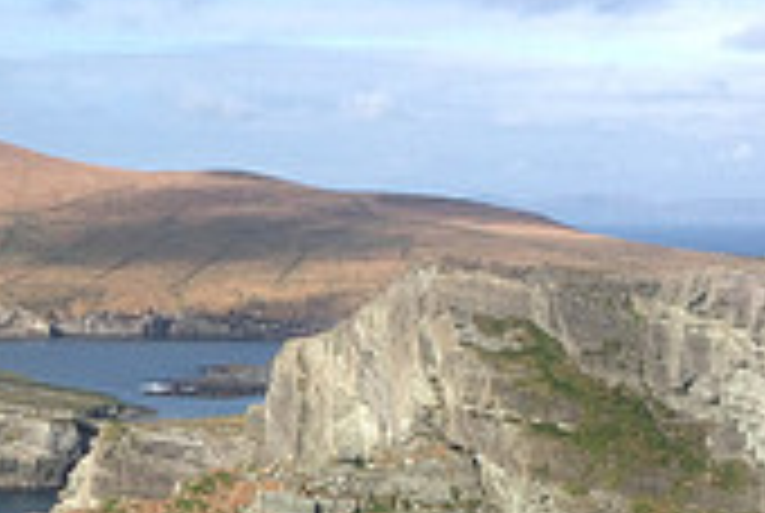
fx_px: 2640
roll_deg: +0.0
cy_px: 691
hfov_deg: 16.3
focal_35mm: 124
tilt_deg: -11.5
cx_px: 58
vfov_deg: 10.8
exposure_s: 1/1255
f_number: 2.4
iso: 50
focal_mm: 4.28
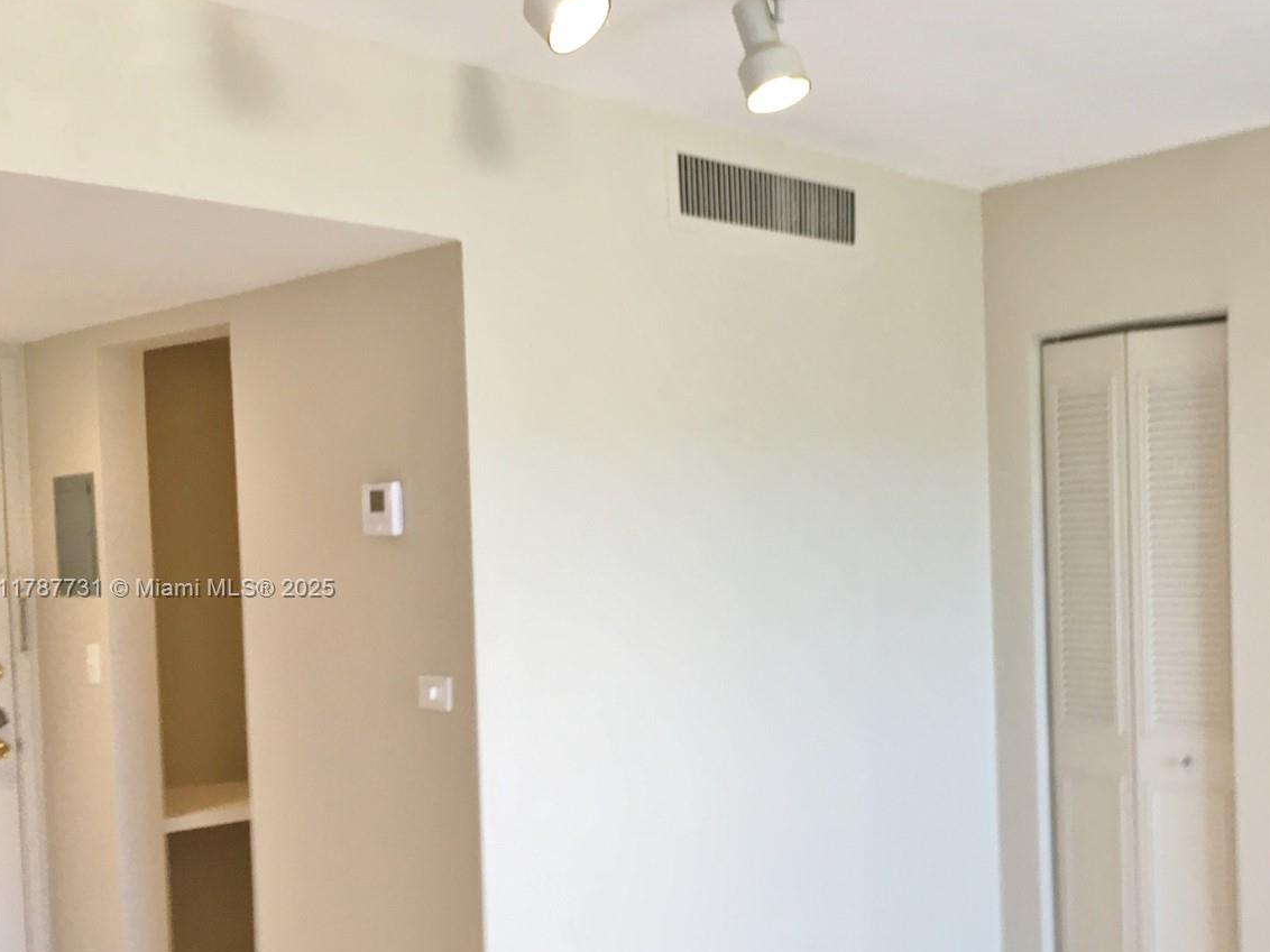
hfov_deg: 44.9
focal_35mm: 41
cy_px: 590
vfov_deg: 35.0
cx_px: 873
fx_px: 1504
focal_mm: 4.15
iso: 50
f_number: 2.2
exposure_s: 1/30
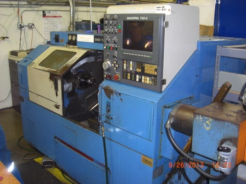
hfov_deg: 49.0
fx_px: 270
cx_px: 123
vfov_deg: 37.7
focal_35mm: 38
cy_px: 92
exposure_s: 1/60
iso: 200
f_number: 2.7
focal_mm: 6.2
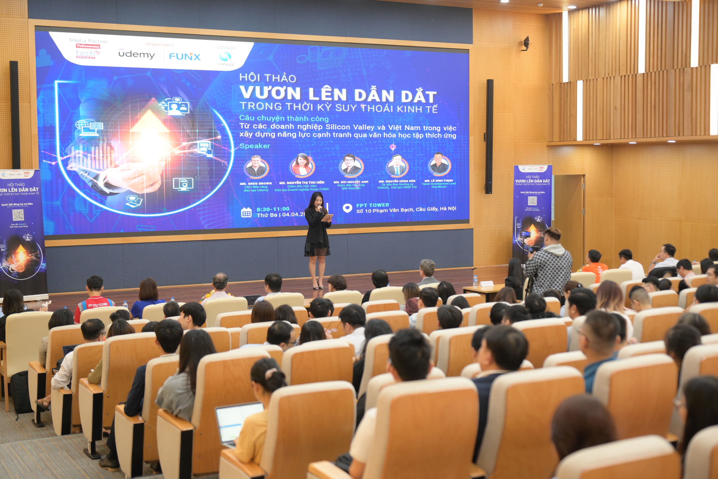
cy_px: 240
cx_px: 359
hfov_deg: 39.6
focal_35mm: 50
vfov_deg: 27.0
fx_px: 997
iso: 640
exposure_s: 1/160
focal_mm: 50
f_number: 2.5
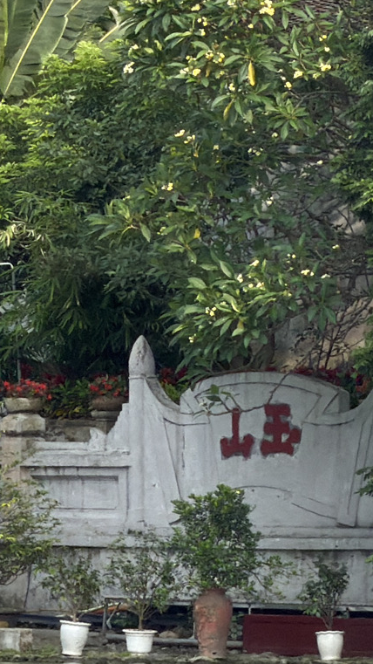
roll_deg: -0.4
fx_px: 10076
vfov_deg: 3.8
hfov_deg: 2.1
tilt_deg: +1.4
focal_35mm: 573
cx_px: -128
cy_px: 227
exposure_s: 1/497
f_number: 2.8
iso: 50
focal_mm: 16.89
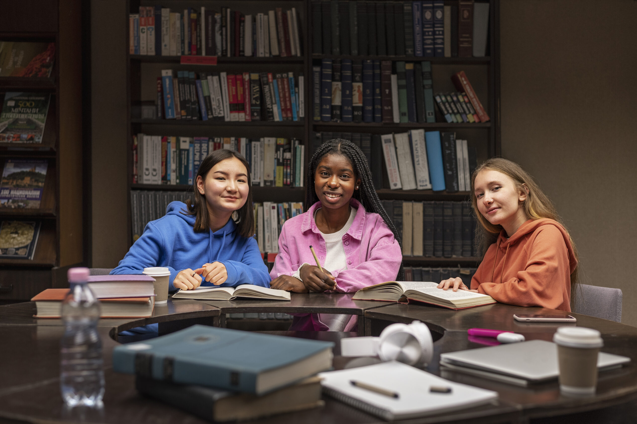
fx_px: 884
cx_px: 318
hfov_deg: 39.6
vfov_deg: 27.0
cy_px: 212
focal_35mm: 50
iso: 800
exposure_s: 1/320
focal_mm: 50
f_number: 2.8
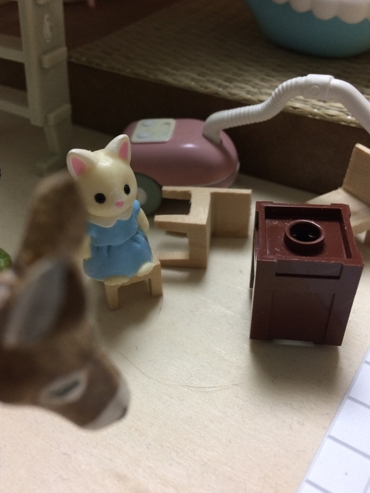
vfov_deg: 56.8
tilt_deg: -42.1
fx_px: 456
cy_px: 244
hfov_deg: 44.2
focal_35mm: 32
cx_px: 175
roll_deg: +4.3
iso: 160
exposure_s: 1/33
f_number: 2.2
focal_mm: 4.15
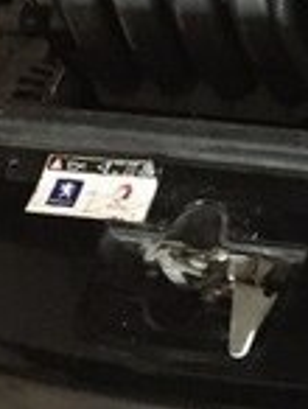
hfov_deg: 11.2
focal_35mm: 131
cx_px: 361
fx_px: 1550
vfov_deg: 13.7
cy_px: -276
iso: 1000
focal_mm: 4.15
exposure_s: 1/17
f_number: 2.2
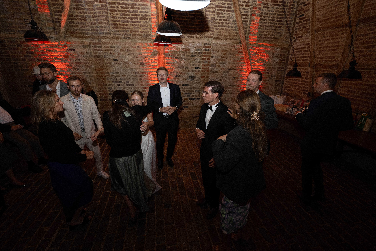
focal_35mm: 16
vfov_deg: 73.7
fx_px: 167
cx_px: 188
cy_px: 126
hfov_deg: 96.7
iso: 1000
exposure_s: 1/40
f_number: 6.3
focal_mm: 16
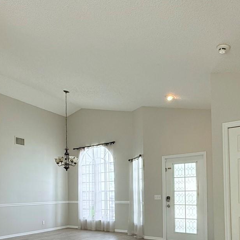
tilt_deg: +1.3
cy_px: 188
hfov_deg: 50.9
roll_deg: +1.1
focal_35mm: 32
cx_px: 100
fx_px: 251
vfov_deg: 48.5
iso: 125
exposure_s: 1/120
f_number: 2.2
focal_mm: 2.22
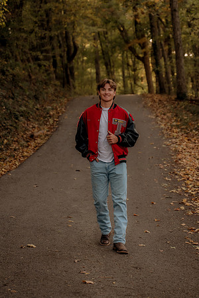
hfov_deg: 13.0
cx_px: 100
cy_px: 149
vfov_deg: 19.5
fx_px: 871
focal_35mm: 105
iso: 200
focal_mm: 70
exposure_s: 1/100
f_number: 3.2
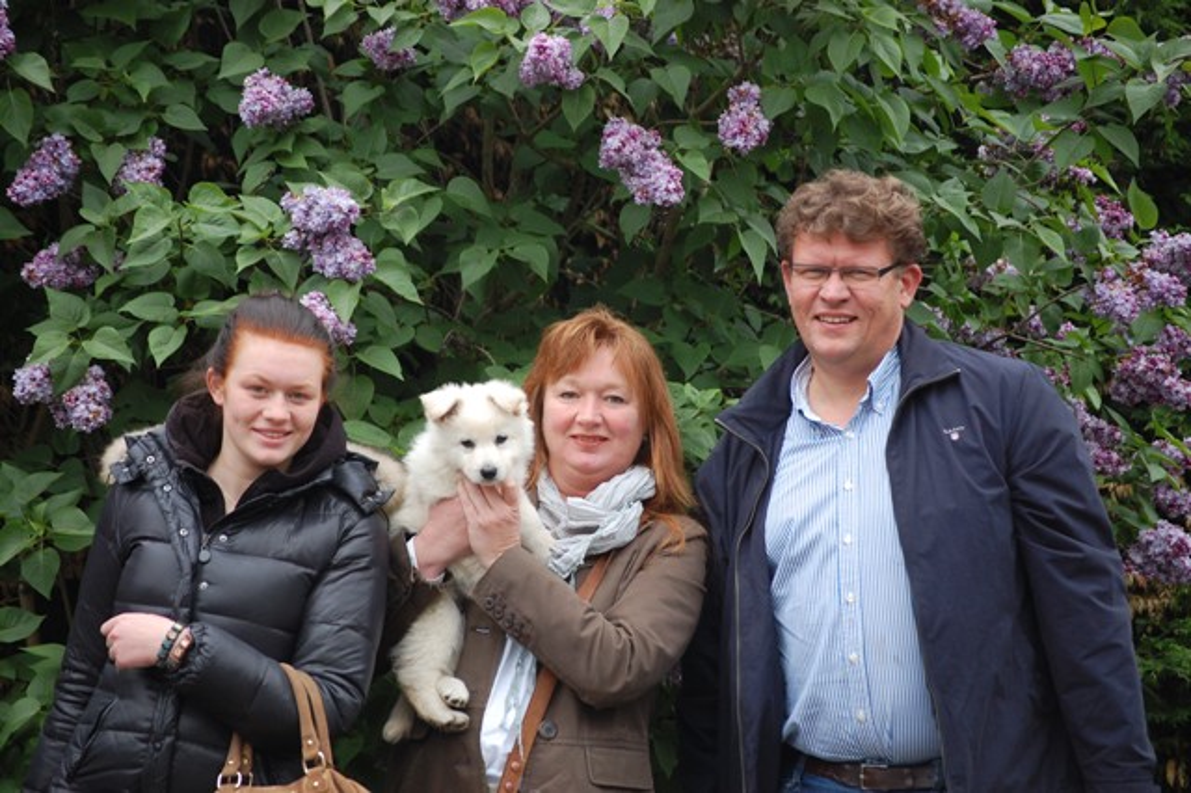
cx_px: 596
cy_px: 396
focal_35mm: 147
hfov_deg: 14.0
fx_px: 4861
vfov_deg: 9.3
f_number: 4.5
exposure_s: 1/320
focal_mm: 98
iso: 400
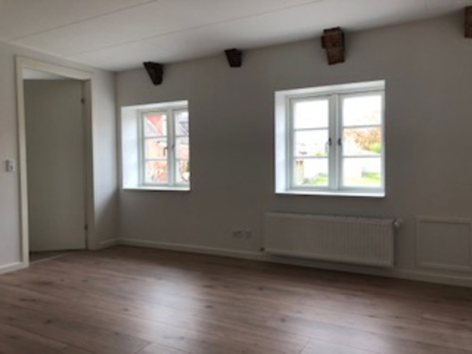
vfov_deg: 49.7
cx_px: 236
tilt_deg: -0.6
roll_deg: +2.4
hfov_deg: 63.4
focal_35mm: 28
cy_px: 177
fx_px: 382
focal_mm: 3.99
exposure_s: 1/100
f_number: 1.8
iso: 25
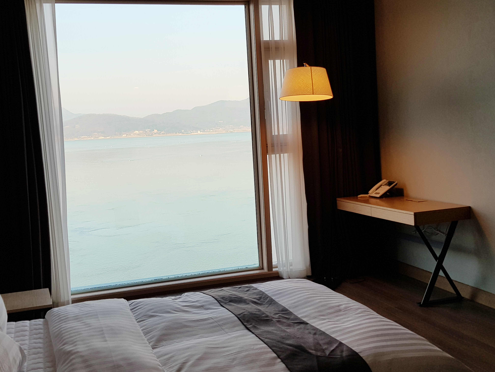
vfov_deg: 53.1
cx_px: 248
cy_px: 186
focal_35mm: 26
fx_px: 372
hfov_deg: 67.3
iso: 40
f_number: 1.7
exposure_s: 1/293
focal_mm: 4.2
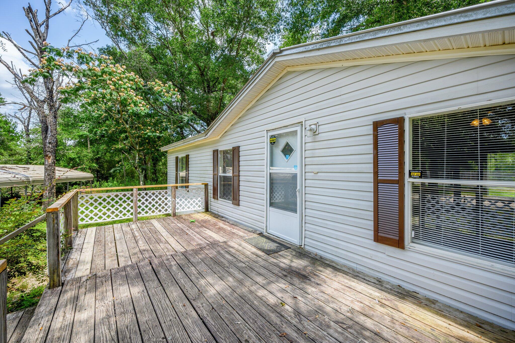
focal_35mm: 14
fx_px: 200
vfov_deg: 81.1
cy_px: 172
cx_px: 258
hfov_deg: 104.3
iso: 100
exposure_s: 1/125
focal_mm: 14
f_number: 9
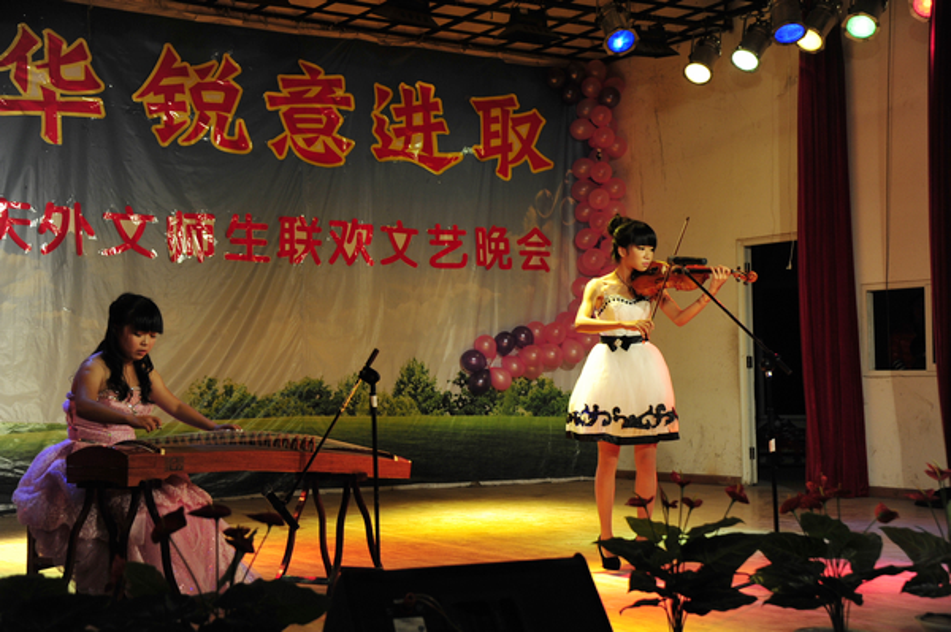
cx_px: 476
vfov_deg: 24.2
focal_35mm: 56
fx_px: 1478
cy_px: 316
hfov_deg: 35.7
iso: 1000
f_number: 4.5
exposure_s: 1/125
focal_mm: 56
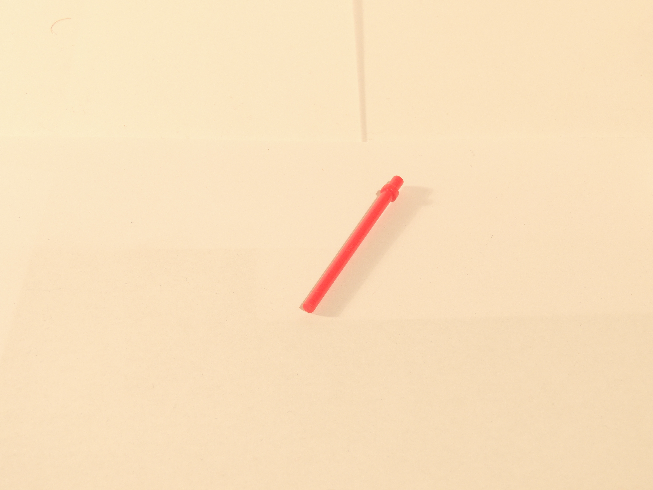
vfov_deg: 12.3
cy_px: 245
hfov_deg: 16.4
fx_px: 2264
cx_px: 326
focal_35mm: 120
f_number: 6
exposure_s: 1/2.5
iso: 100
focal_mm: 21.4
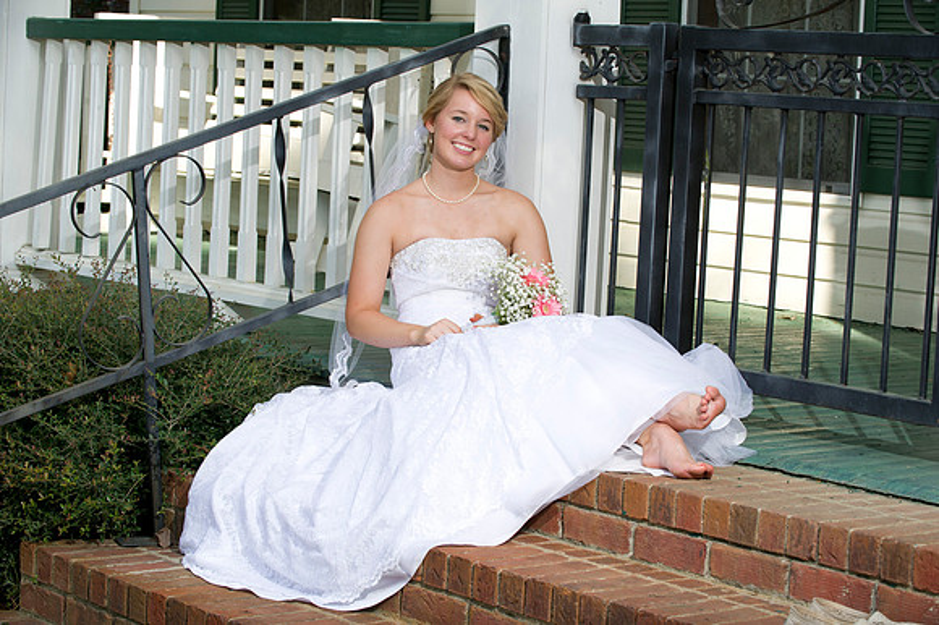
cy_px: 312
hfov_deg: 22.6
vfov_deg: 15.2
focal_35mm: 90
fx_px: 2346
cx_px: 470
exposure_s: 1/250
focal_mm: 90
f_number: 7.1
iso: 250
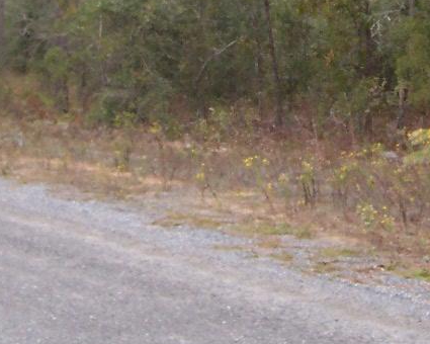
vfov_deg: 16.5
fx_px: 1158
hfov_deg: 21.0
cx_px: 277
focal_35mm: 91
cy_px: -2
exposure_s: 1/250
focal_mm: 5.5
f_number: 3.4
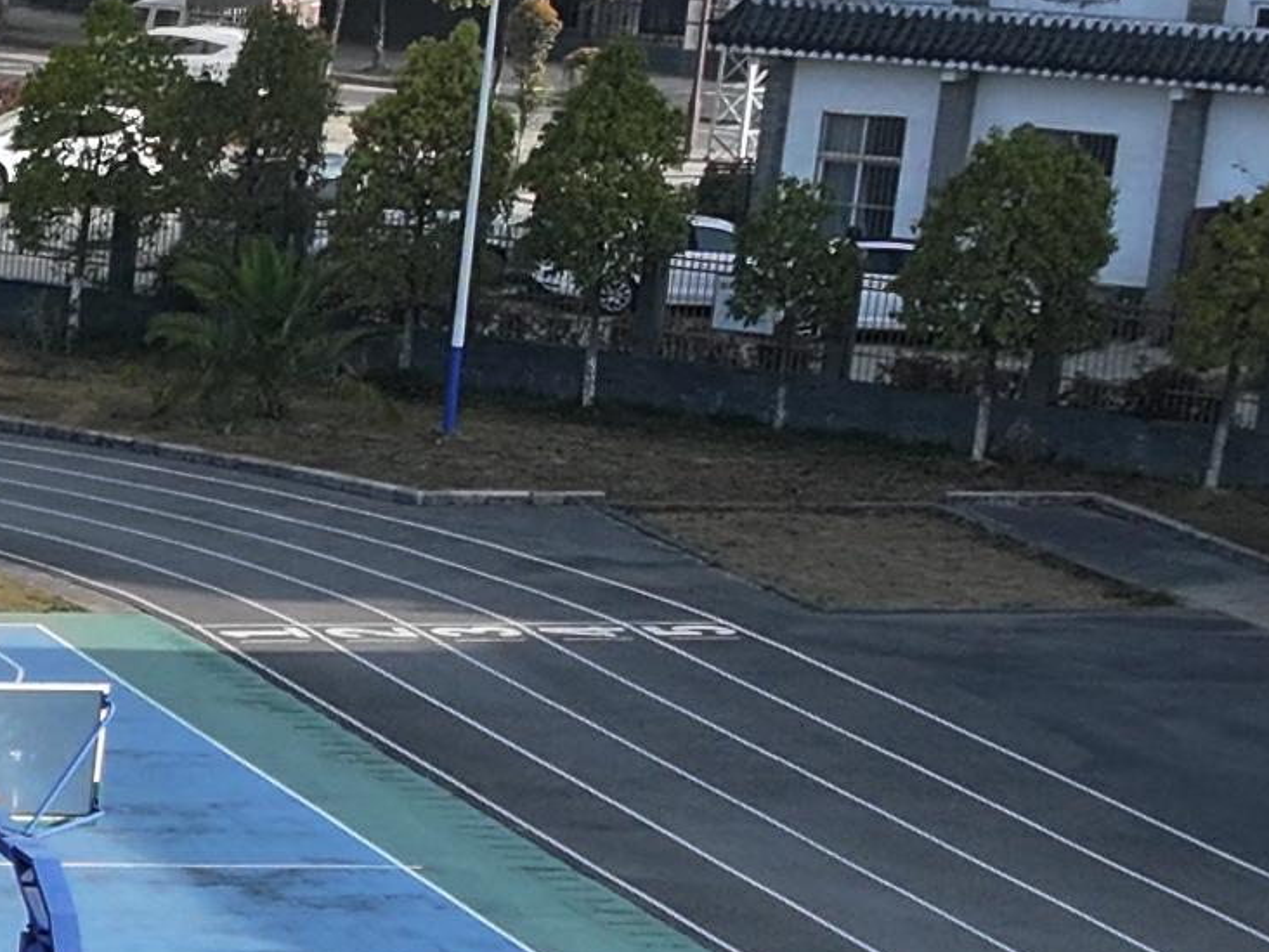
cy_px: 1770
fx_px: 6342
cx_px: -1711
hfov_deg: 10.1
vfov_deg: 8.2
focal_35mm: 173
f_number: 2.8
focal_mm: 12.29
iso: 100
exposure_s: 1/1000
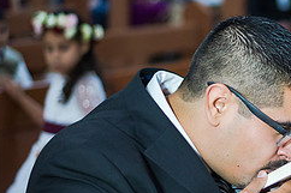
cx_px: 293
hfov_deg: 16.7
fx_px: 969
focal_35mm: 120
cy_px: 131
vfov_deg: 11.4
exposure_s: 1/500
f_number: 1.8
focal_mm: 50
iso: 1600
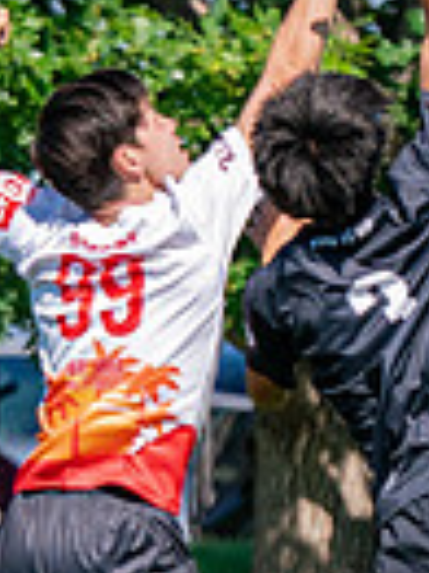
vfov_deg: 1.5
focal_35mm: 1348
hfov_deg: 1.1
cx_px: 250
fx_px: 22311
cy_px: 490
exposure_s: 1/6400
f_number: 2.8
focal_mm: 200
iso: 400
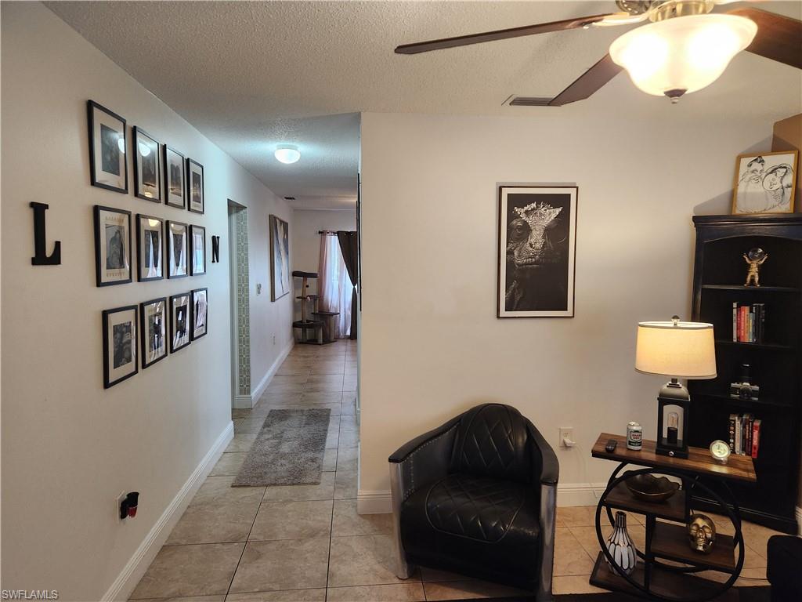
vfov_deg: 58.9
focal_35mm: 23
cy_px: 301
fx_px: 533
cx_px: 401
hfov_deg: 73.9
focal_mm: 5.4
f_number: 1.8
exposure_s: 1/120
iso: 320
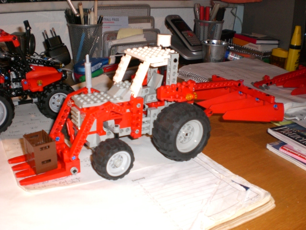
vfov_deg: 37.7
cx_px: 153
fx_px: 336
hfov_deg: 49.0
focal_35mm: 38
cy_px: 115
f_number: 3.1
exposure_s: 1/60
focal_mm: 6.3
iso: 200
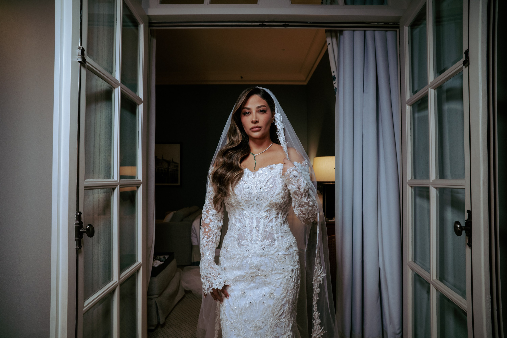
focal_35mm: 20
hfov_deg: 84.0
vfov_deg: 61.9
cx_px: 254
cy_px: 169
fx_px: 282
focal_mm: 20
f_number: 4.5
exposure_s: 1/125
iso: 1000
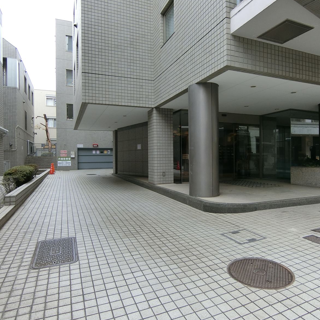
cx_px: 170
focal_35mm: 23
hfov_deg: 67.2
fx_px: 241
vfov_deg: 67.3
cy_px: 157
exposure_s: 1/125
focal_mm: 4.06
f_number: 2.7
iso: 125
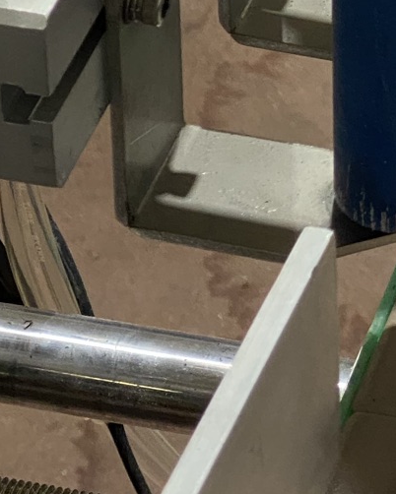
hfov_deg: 7.3
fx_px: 3031
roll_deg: -1.6
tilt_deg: -30.4
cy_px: -371
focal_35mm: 207
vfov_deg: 9.0
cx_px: 659
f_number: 2
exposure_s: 1/60
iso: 160
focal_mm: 6
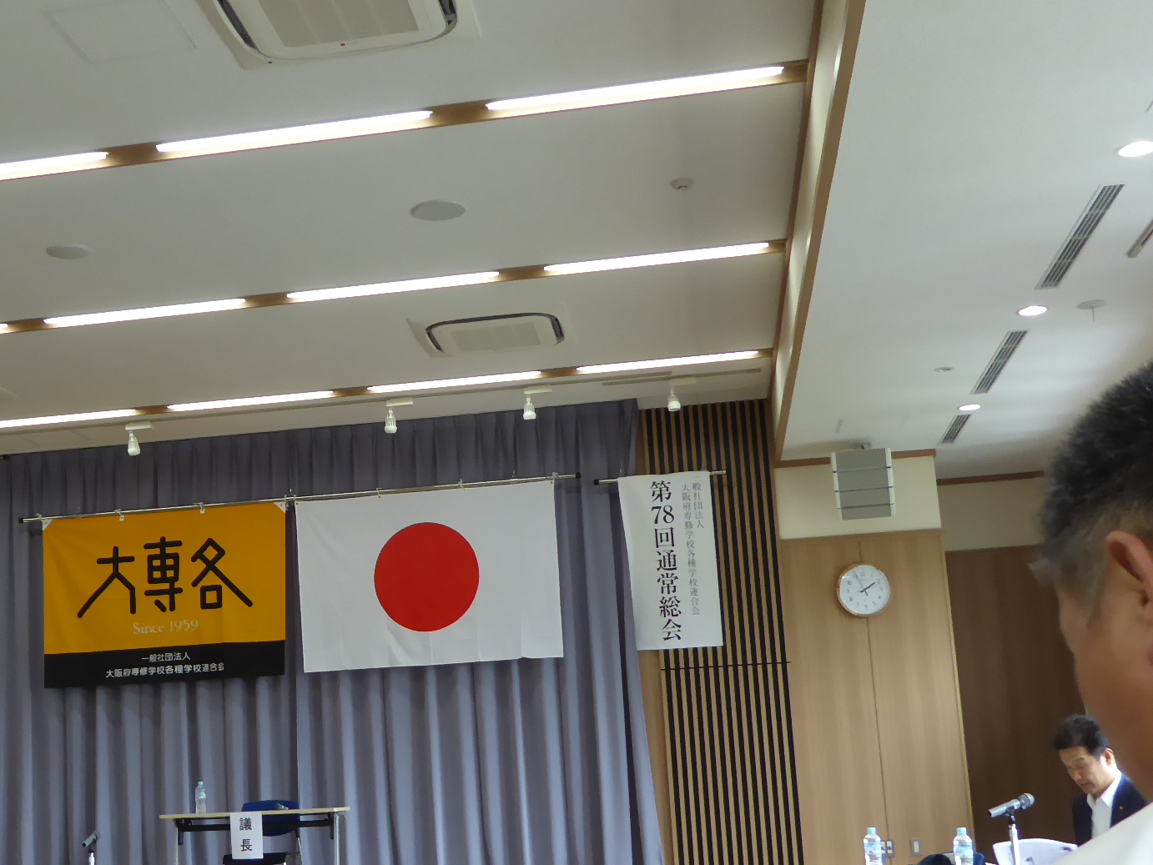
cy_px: 499
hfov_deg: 37.6
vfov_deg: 29.1
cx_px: 345
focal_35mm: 50
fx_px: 1666
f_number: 3.4
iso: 250
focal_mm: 4.7
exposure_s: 1/60
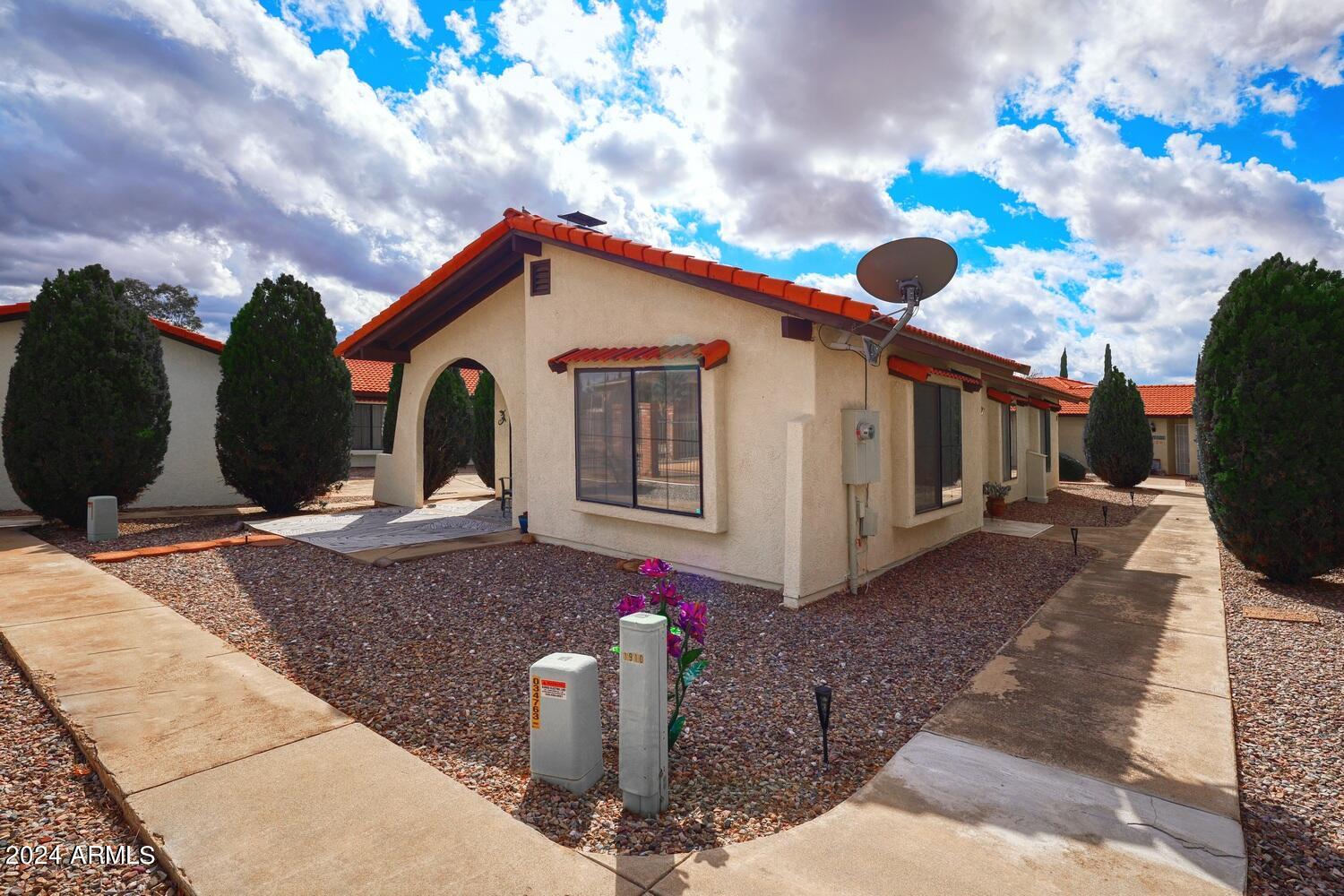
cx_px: 672
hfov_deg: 96.7
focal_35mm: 16
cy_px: 448
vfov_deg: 73.7
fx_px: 597
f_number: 8
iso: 100
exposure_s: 1/160
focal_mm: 16
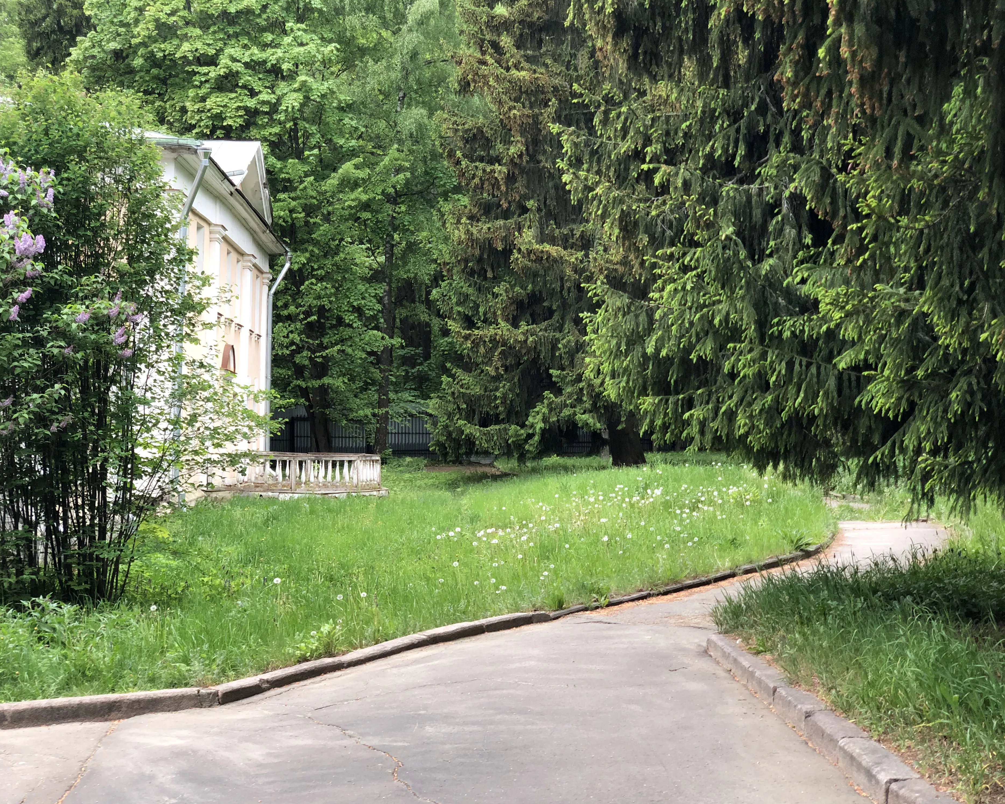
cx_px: 517
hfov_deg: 34.1
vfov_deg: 27.6
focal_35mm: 55
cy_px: 402
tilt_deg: +0.6
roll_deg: -0.7
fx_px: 1636
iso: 40
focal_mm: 6
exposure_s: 1/60
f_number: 2.4
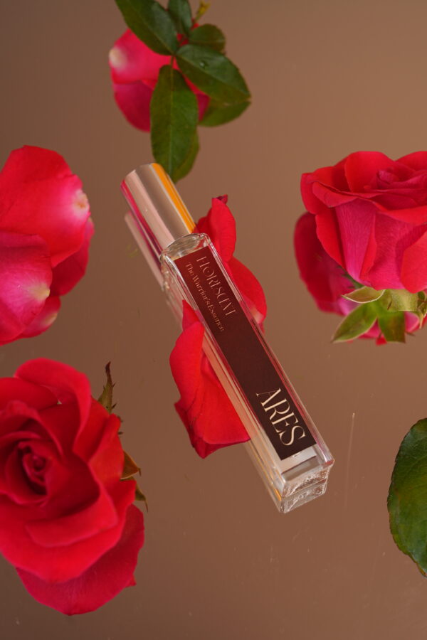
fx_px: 1245
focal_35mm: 70
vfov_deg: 28.8
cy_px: 320
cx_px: 214
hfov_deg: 19.5
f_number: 7.1
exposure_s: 1/125
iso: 160
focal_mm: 70
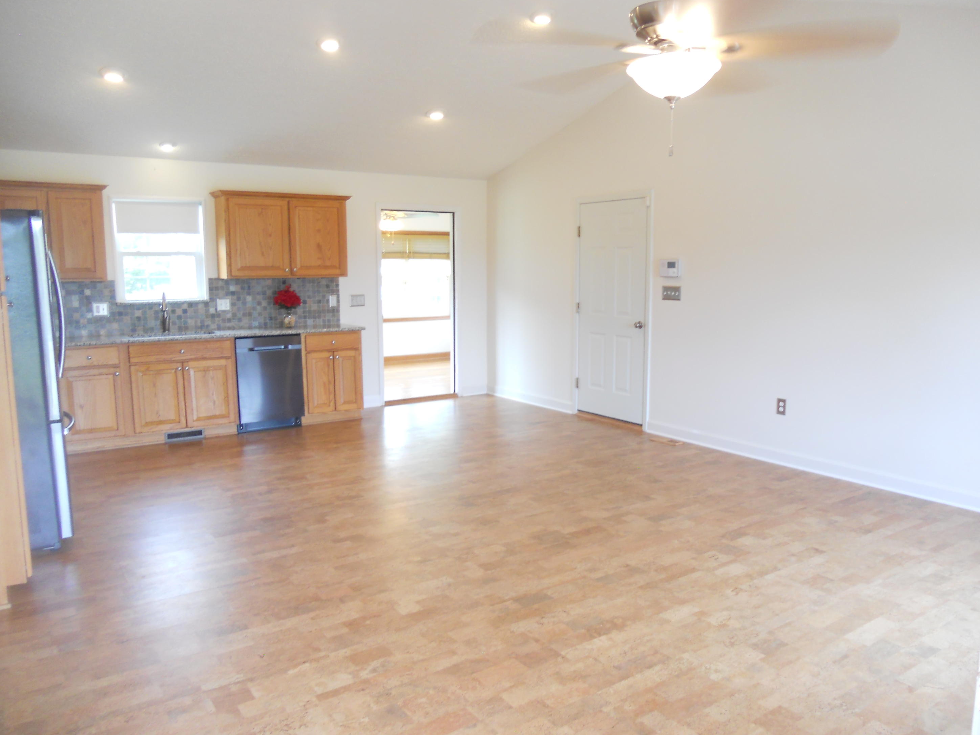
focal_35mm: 28
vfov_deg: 49.7
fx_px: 793
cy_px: 368
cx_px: 508
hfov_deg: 63.4
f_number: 3.2
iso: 200
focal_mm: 4.9
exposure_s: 1/30
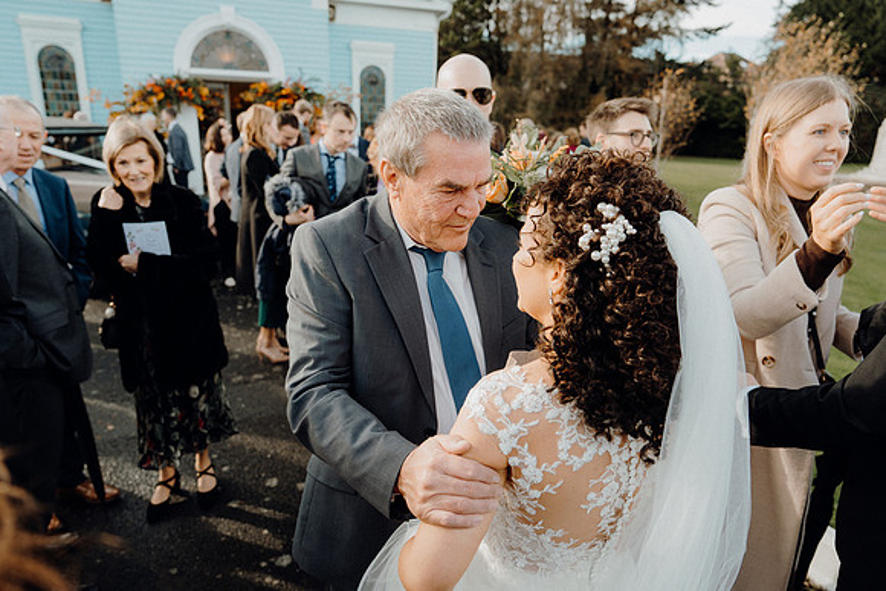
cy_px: 296
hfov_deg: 73.7
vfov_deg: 53.2
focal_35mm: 24
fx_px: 591
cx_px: 443
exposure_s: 1/400
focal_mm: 24
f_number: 3.5
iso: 200
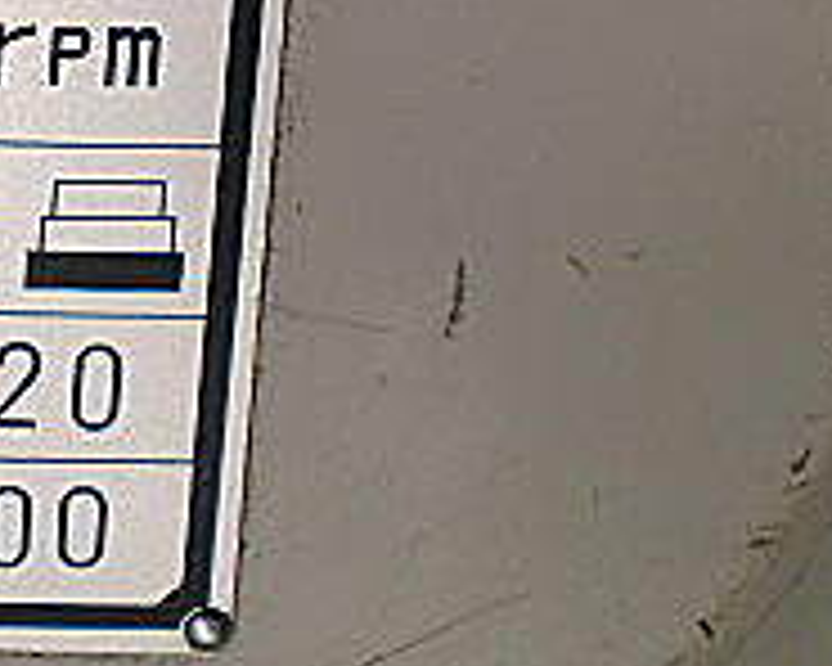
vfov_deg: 13.0
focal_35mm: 118
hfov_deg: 15.4
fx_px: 2906
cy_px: 126
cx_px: -297
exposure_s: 1/200
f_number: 3.1
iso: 64
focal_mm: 6.3
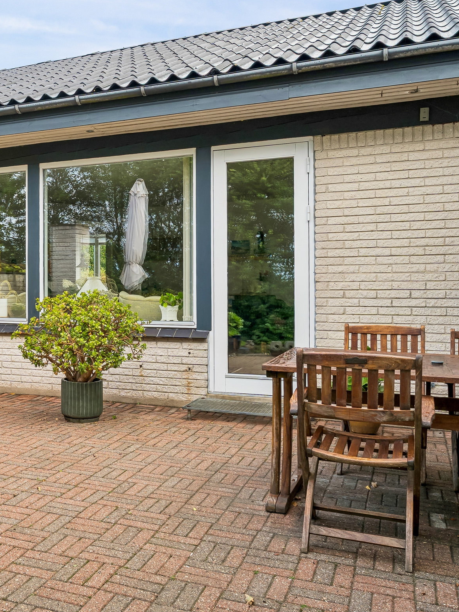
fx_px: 654
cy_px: 248
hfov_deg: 36.8
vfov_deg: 49.9
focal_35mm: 37
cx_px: 70
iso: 200
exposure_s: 1/60
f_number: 8
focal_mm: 20
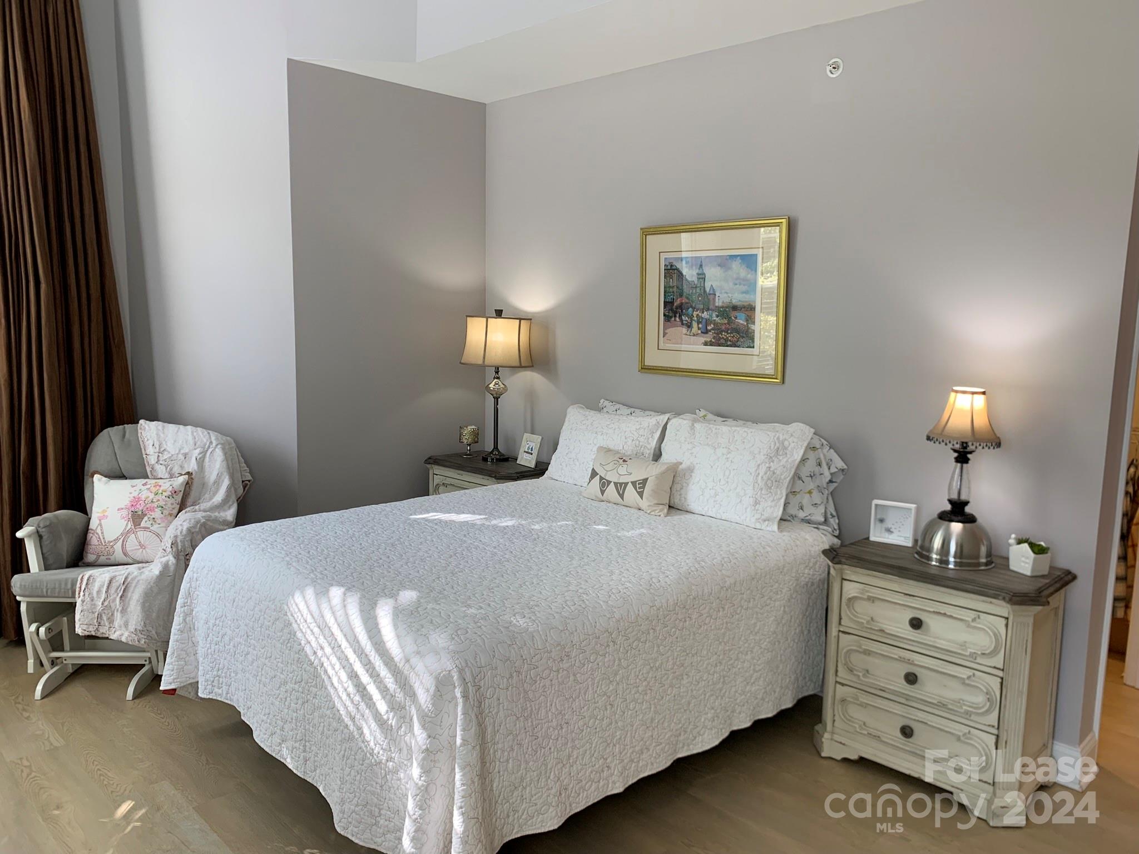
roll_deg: -1.5
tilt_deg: -5.8
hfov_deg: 67.3
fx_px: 856
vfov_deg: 53.1
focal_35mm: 26
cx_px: 570
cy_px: 427
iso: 64
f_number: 1.8
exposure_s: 1/120
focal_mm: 4.25
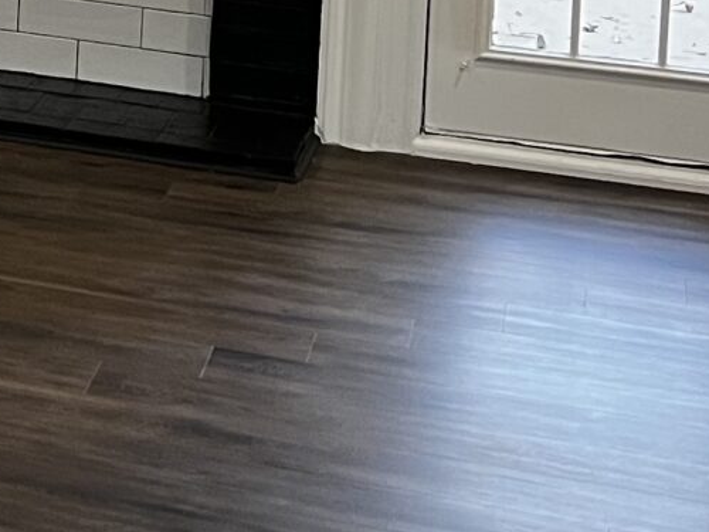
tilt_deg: -4.4
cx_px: -498
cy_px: -464
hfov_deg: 13.5
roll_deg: -2.1
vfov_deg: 10.4
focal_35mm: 133
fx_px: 2724
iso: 200
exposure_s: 1/60
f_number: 1.5
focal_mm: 5.7
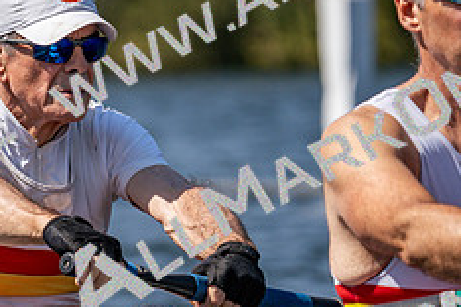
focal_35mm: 816
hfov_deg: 2.5
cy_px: 151
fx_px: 10449
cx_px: -95
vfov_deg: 1.7
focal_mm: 329
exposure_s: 1/2000
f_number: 6.3
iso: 200
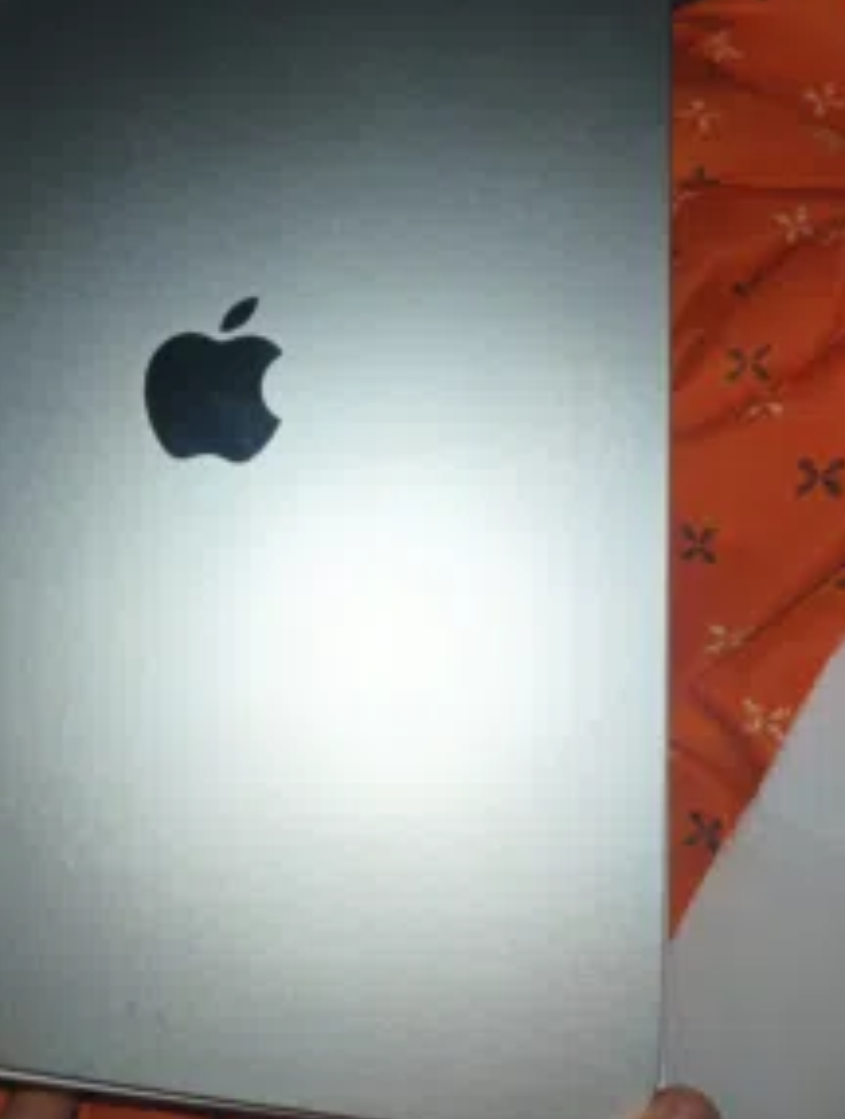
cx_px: 289
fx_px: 1037
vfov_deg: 55.9
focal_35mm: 32
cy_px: 403
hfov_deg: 43.8
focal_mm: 6.06
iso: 320
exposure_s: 1/50
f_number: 1.69
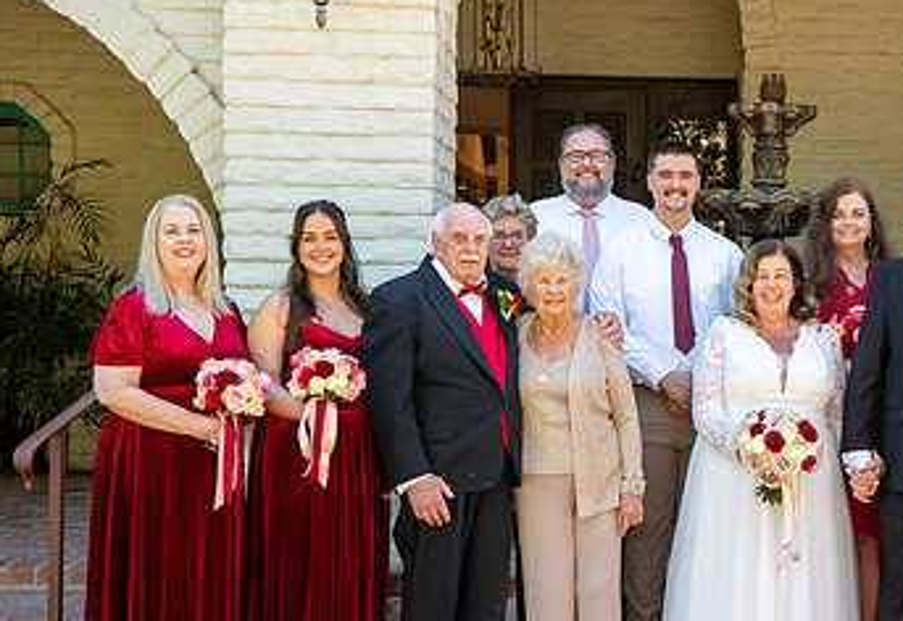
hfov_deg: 25.0
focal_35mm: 79
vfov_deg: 17.6
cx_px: 714
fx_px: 2001
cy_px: 388
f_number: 6.3
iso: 100
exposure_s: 1/60
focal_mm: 44
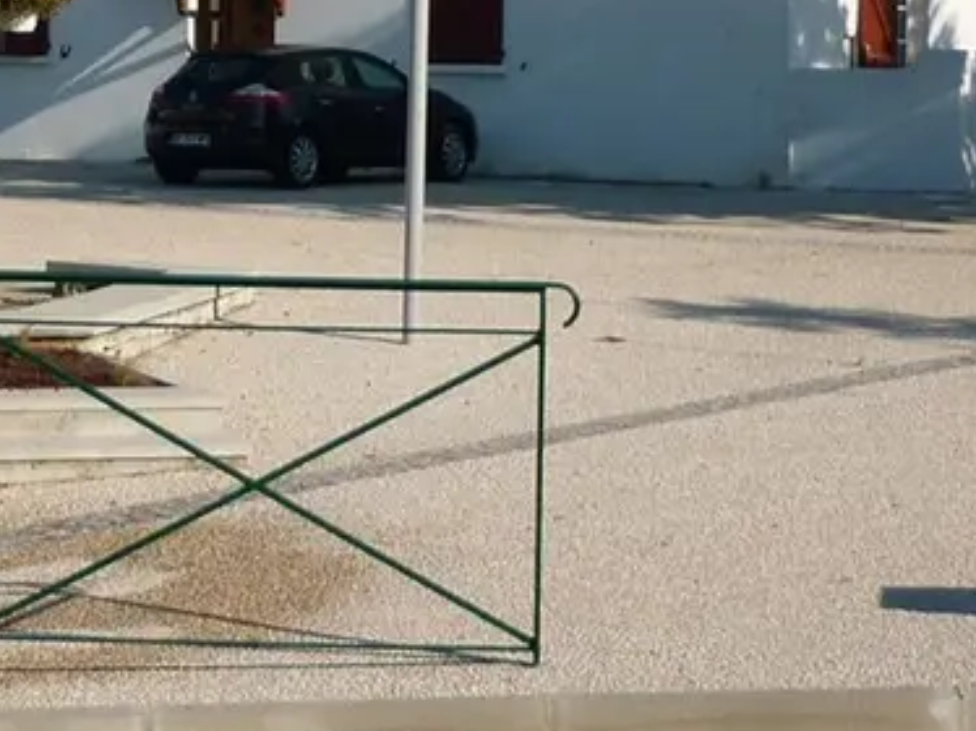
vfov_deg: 13.5
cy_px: -162
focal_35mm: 106
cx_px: 240
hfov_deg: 18.4
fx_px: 2987
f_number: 8
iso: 80
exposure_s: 1/250
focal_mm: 5.5
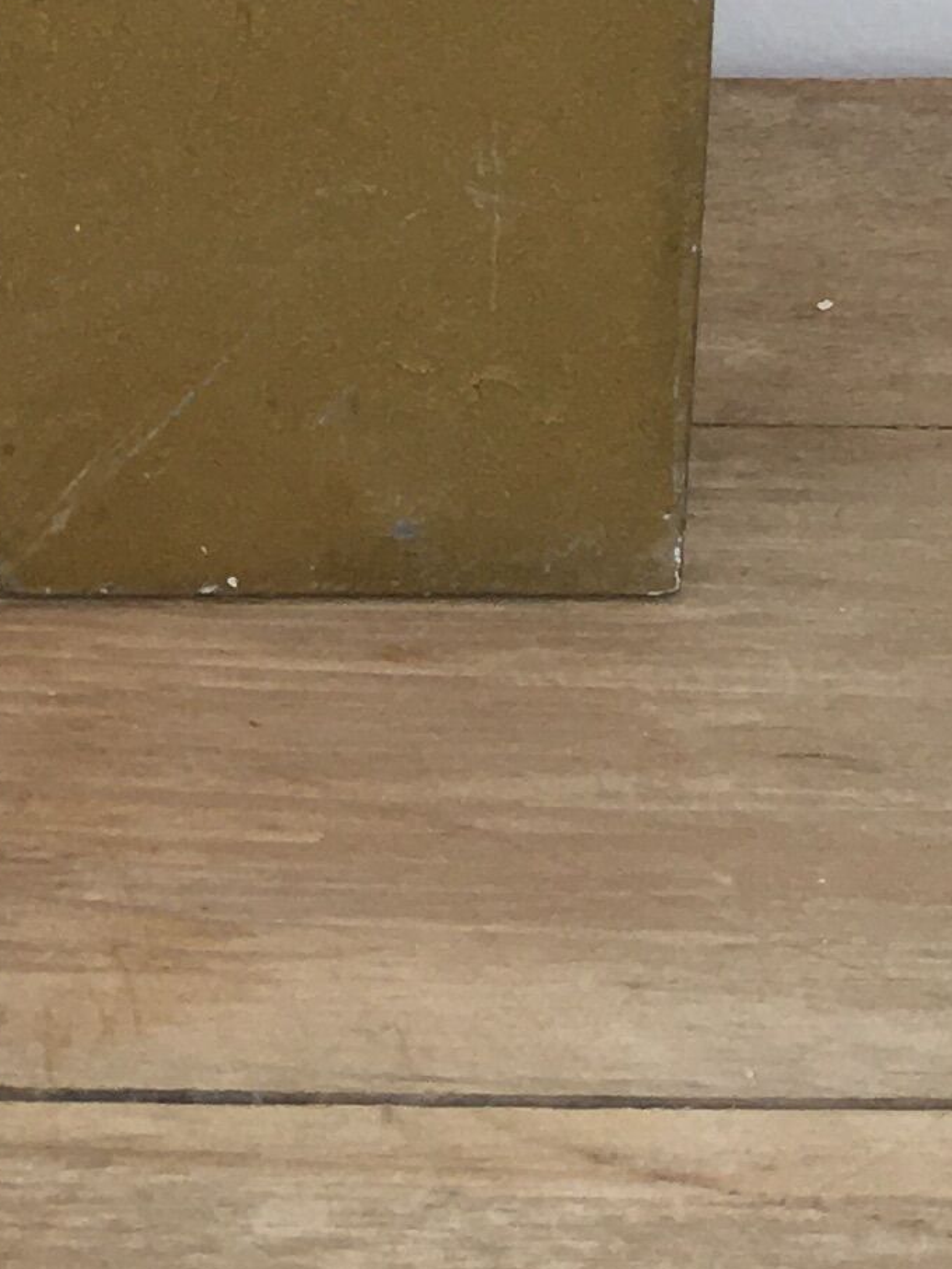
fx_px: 4728
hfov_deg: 10.8
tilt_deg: -16.2
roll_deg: +0.6
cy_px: -829
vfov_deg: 14.0
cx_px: -727
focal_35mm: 129
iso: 40
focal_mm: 4.15
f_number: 2.2
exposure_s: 1/100
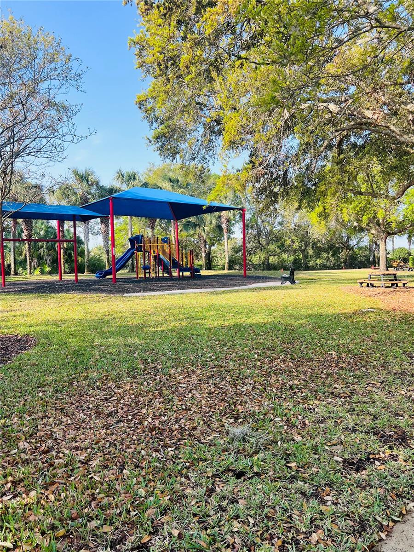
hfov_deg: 53.1
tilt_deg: -0.2
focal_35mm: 26
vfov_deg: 67.3
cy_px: 276
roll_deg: +1.8
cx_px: 207
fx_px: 415
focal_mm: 5.7
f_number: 1.5
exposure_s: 1/1147
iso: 50
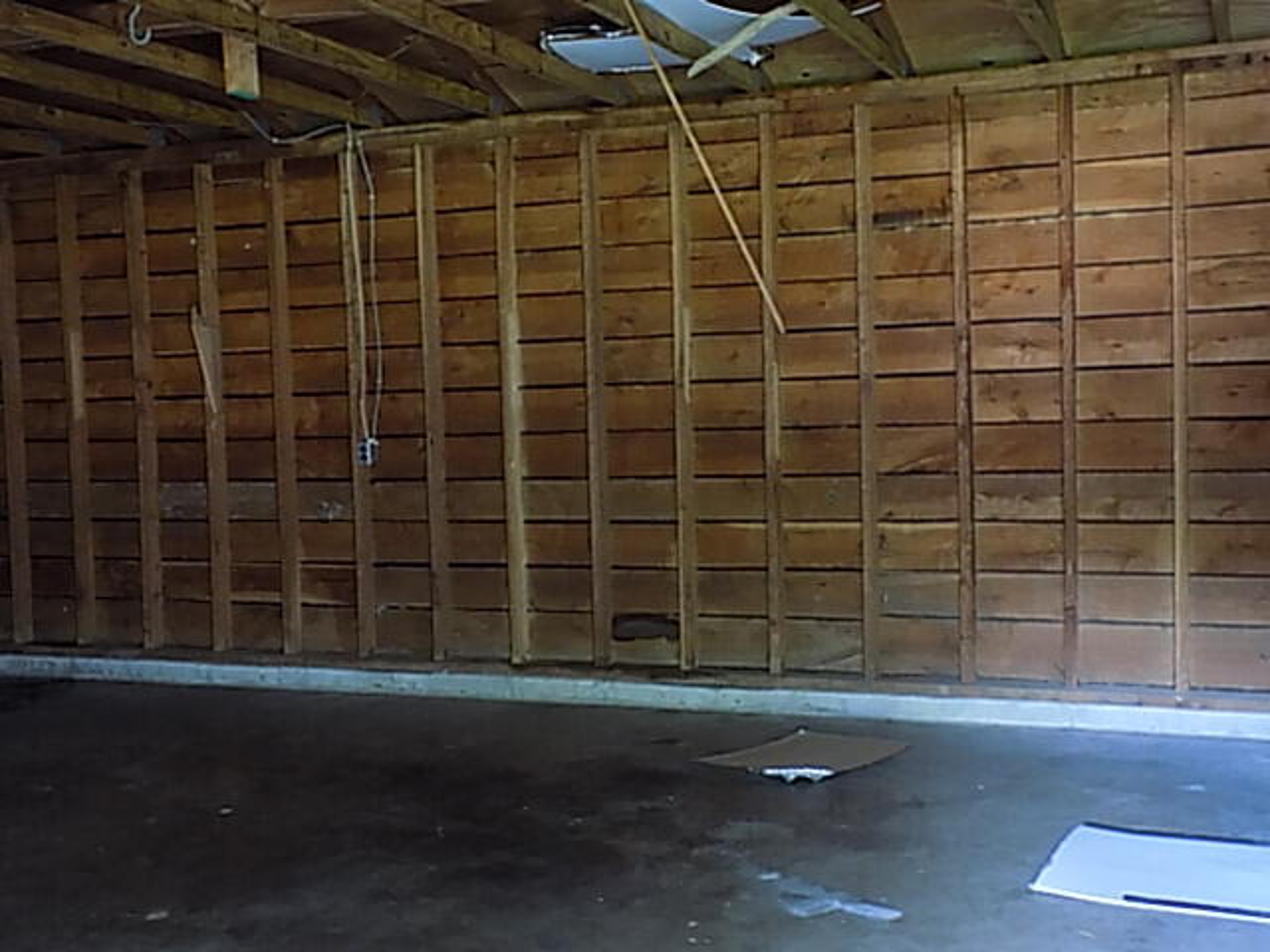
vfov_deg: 35.1
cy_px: 476
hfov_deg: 45.8
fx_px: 1504
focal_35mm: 41
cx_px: 635
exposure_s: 1/5
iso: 400
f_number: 3.6
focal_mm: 7.3
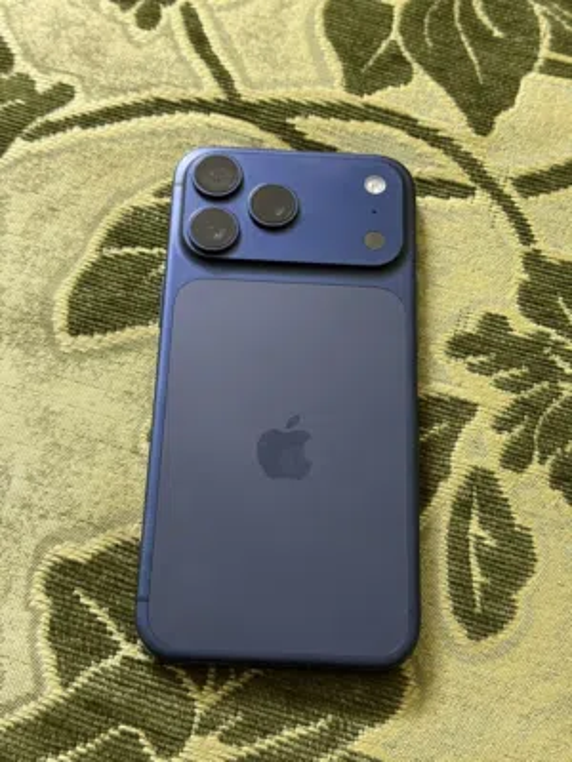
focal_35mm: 48
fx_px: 1058
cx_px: 286
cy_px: 381
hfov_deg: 30.3
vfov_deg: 39.7
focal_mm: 6.76
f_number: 1.78
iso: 500
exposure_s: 1/33
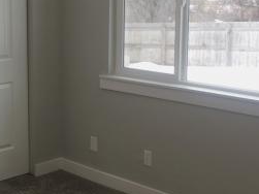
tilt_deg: -9.8
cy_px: 73
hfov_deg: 25.9
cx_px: 58
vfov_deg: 19.8
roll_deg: +1.1
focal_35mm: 74
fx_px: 553
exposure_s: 1/40
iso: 25
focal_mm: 4.15
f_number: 2.2
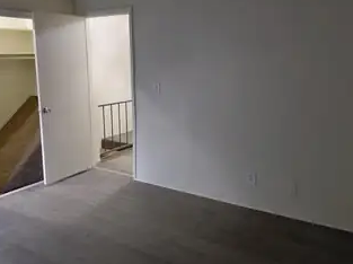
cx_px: 166
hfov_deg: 56.8
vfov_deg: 44.0
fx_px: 326
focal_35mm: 32
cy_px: 122
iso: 400
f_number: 1.8
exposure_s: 1/60
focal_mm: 4.69
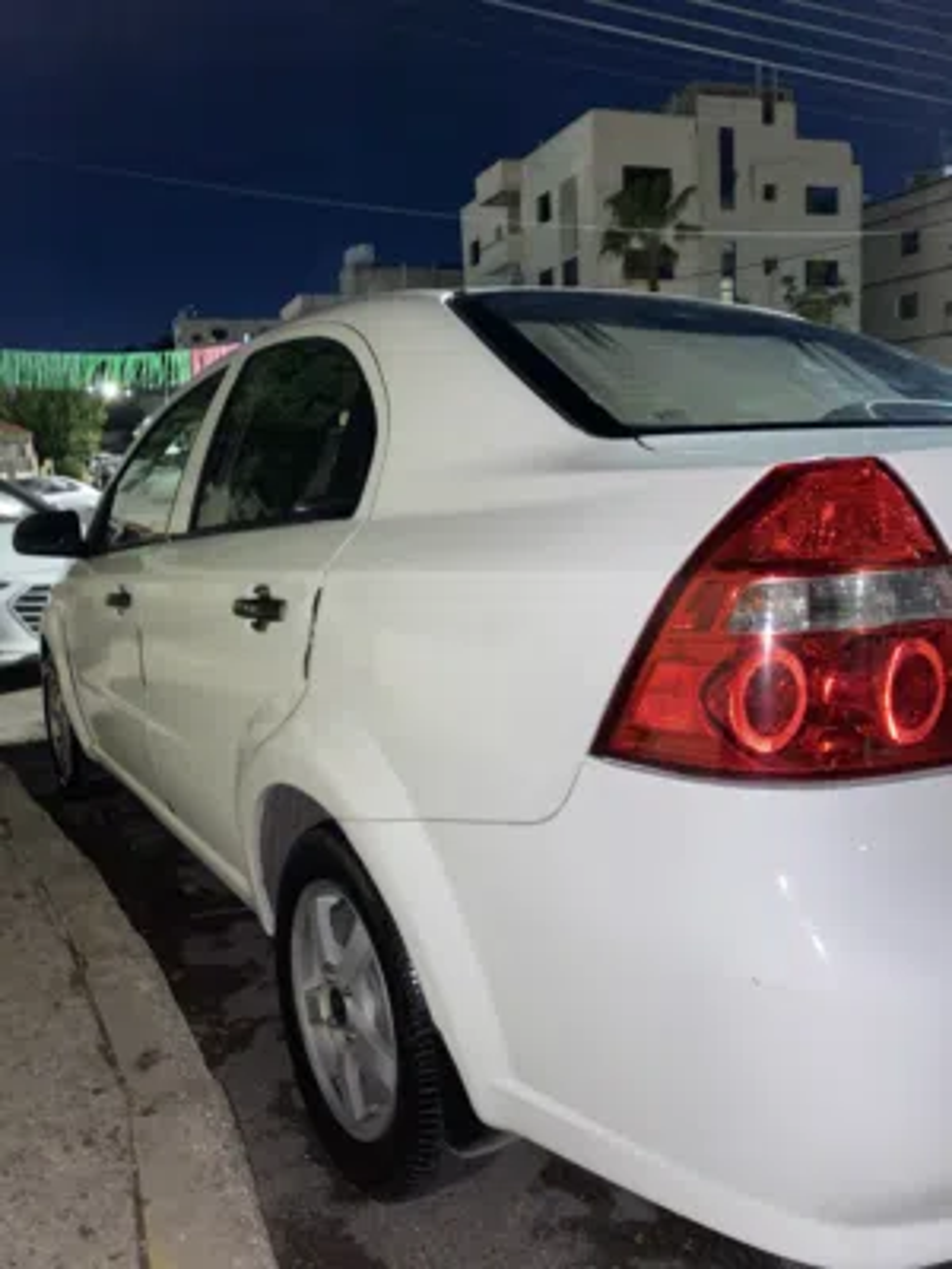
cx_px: 476
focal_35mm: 26
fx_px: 953
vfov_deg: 67.3
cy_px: 634
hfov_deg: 53.1
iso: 100
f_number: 1.8
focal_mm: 4.25
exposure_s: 1/4
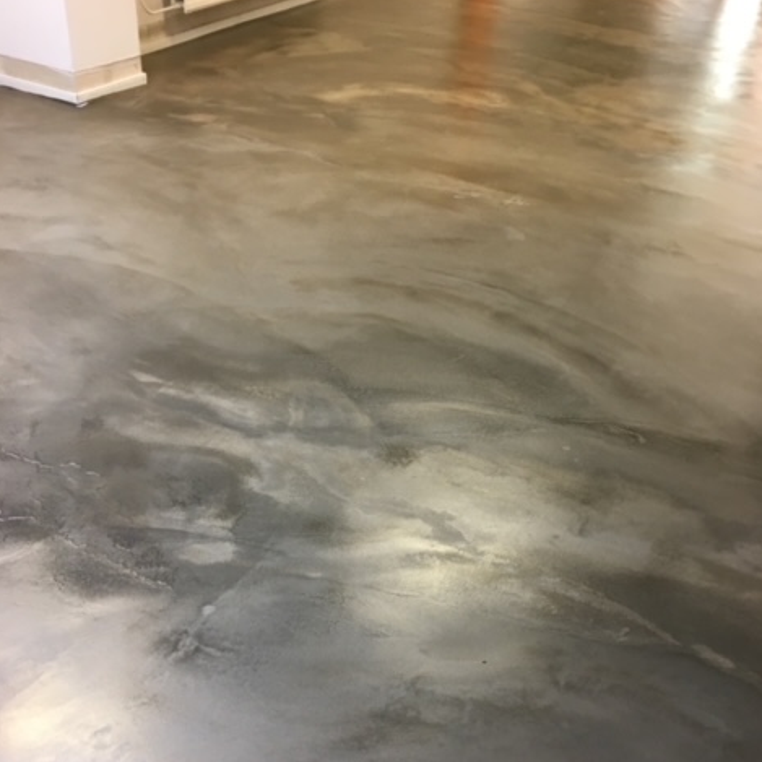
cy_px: 489
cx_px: 380
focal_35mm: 35
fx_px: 872
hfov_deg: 47.2
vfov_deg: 46.7
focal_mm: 4.15
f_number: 2.2
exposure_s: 1/33
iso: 100
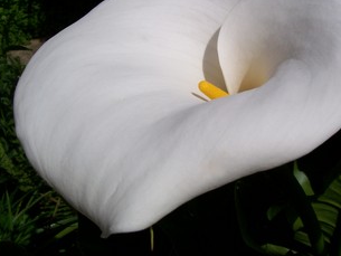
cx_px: 193
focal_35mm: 49
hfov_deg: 38.8
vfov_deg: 29.5
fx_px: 483
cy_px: 92
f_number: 5.1
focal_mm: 5.6
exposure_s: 1/1401
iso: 80
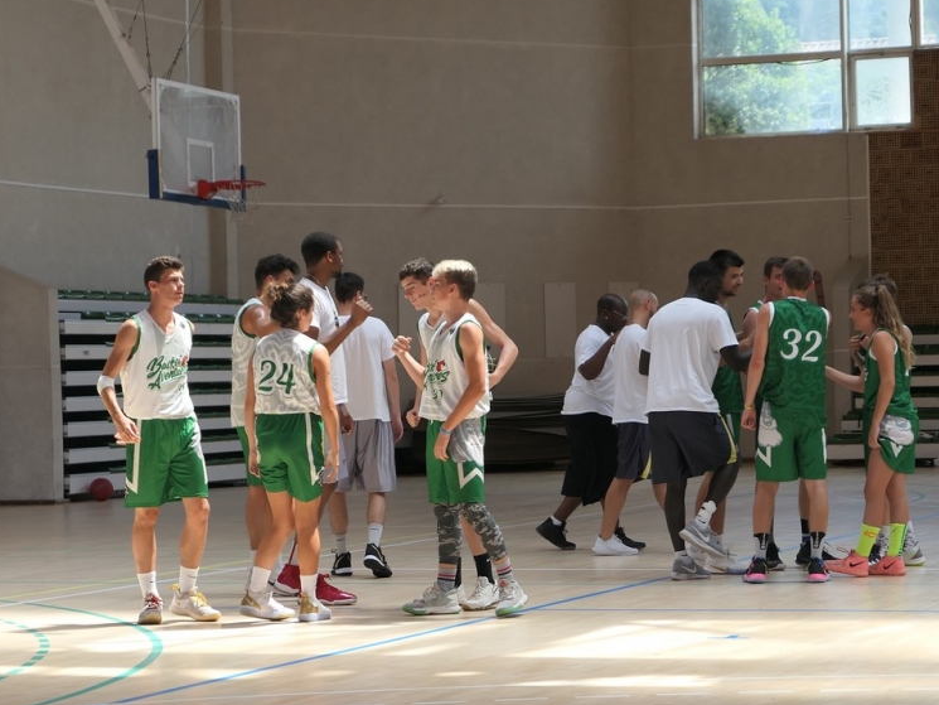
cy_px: 339
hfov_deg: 16.8
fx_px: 3174
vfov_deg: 12.7
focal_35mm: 117
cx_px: 495
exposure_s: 1/200
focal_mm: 26.4
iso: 125
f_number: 2.8
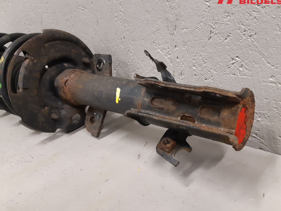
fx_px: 252
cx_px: 150
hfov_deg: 58.3
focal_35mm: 31
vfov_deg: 45.4
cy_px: 102
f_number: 1.7
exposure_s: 1/50
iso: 250
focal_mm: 3.93
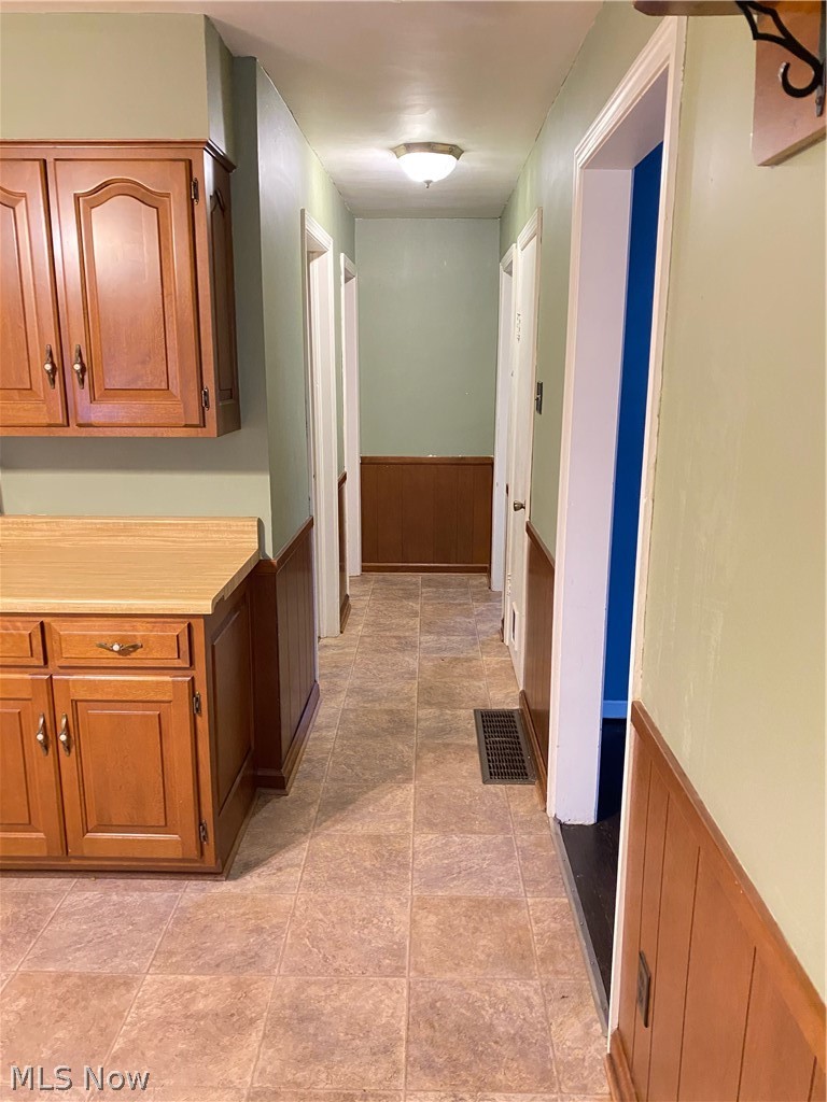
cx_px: 414
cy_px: 551
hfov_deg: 53.1
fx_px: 828
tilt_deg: -12.1
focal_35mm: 26
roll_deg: -0.1
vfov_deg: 67.3
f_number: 1.8
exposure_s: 1/30
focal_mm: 4.25
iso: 1000
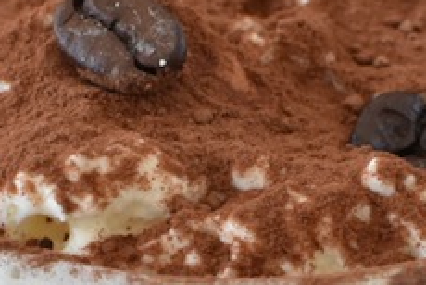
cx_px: 359
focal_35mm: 274
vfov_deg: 5.0
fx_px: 3242
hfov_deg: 7.5
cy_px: 302
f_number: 7.1
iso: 800
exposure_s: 1/8
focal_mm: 35
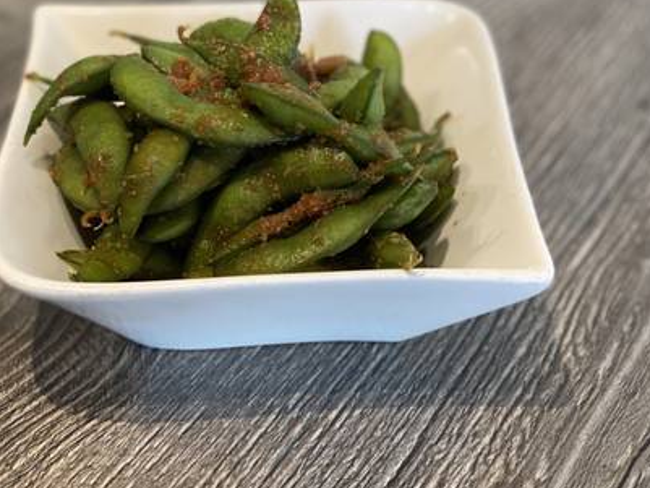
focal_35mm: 76
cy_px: 180
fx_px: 1428
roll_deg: -0.7
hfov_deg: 25.6
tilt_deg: -35.4
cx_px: 238
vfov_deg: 19.4
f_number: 2
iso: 125
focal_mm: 6
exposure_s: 1/40
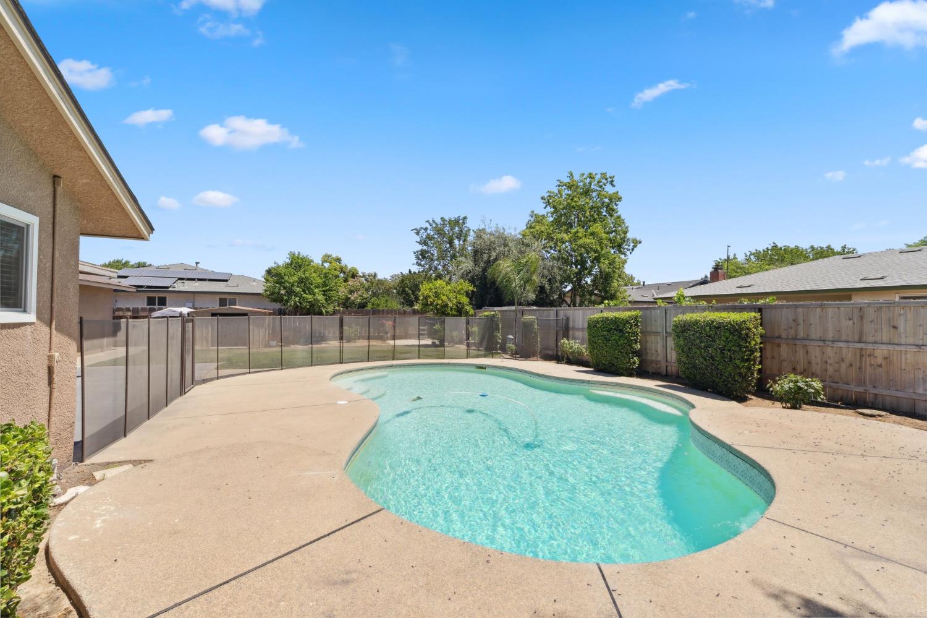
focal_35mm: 15
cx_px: 464
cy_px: 309
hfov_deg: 100.4
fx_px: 386
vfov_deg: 77.3
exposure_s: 1/500
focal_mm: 10
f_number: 8
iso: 100
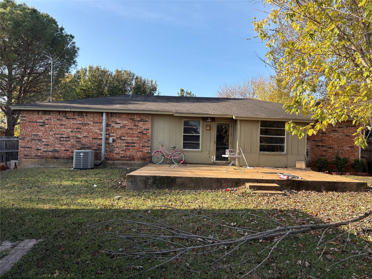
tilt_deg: +1.9
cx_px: 186
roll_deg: -2.2
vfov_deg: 53.1
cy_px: 140
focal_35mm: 26
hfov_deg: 67.3
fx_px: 279
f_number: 1.6
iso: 50
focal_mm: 5.96
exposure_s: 1/1175
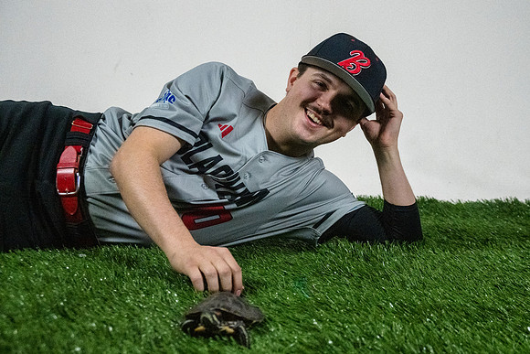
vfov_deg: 28.3
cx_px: 323
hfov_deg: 41.2
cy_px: 197
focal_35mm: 48
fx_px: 701
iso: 6400
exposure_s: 1/400
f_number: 5
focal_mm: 39
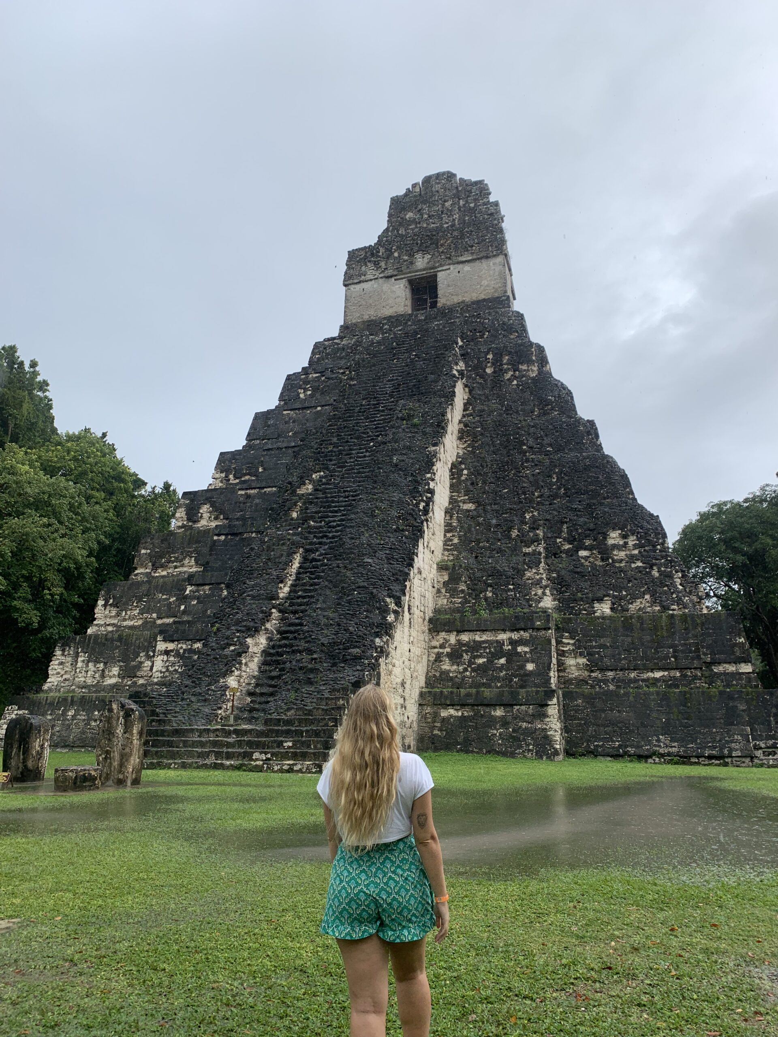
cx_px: 389
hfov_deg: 53.1
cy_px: 518
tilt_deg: +16.2
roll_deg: +0.3
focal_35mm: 26
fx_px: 779
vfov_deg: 67.3
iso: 25
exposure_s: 1/1332
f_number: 1.8
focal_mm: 4.25
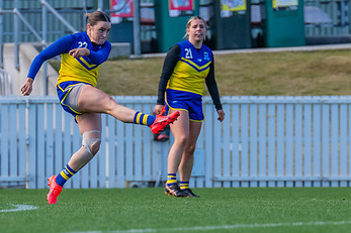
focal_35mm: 1332
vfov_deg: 1.0
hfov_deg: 1.5
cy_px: 89
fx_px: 12980
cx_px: 85
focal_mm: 420
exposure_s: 1/1250
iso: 800
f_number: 5.6
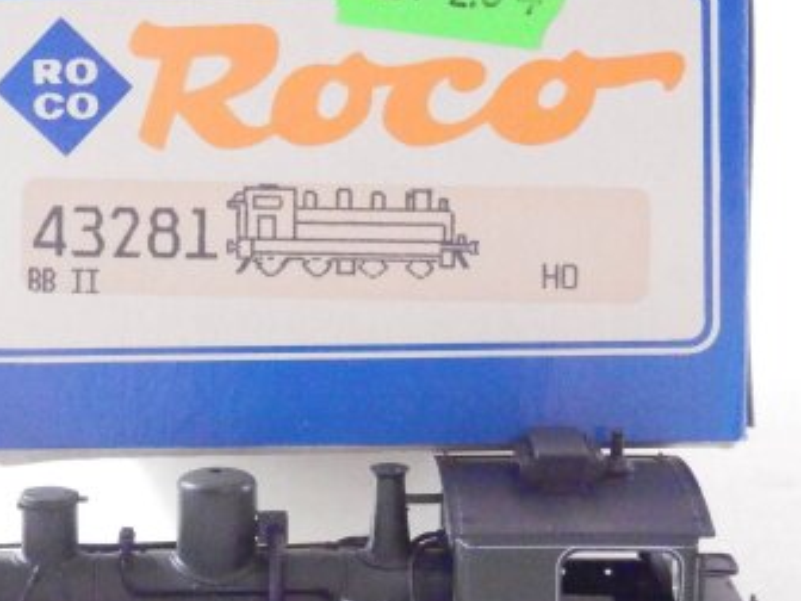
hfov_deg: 16.7
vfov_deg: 12.5
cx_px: 281
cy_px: 413
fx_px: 2730
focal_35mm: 118
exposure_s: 1/160
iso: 3200
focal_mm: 11.9
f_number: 4.4
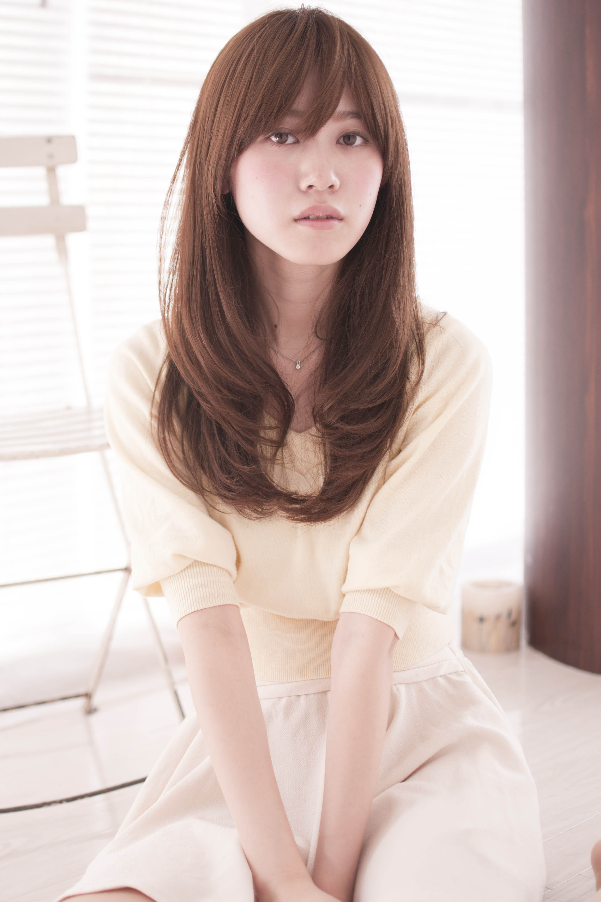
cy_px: 452
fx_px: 1340
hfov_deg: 25.3
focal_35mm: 54
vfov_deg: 37.2
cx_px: 296
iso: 200
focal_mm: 35
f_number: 1.8
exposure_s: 1/200
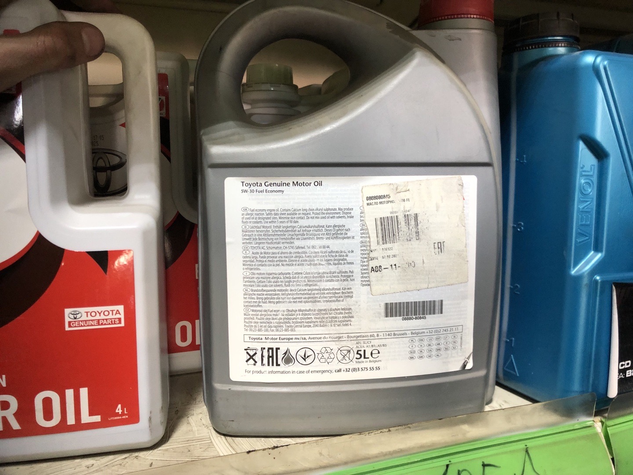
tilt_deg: -2.1
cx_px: 316
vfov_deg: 49.7
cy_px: 238
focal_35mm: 28
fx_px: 512
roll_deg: -0.9
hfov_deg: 63.4
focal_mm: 4
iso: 40
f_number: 1.8
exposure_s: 1/15
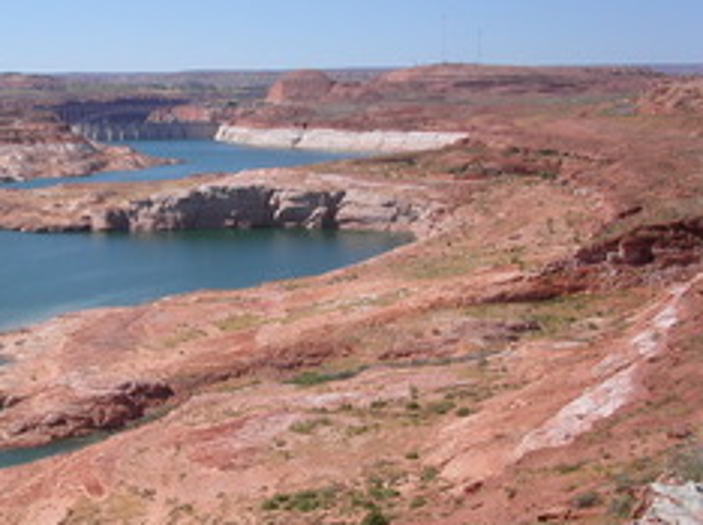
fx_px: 1319
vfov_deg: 22.5
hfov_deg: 28.9
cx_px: 105
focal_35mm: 65
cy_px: 282
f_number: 8
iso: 100
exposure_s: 1/350
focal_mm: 7.8
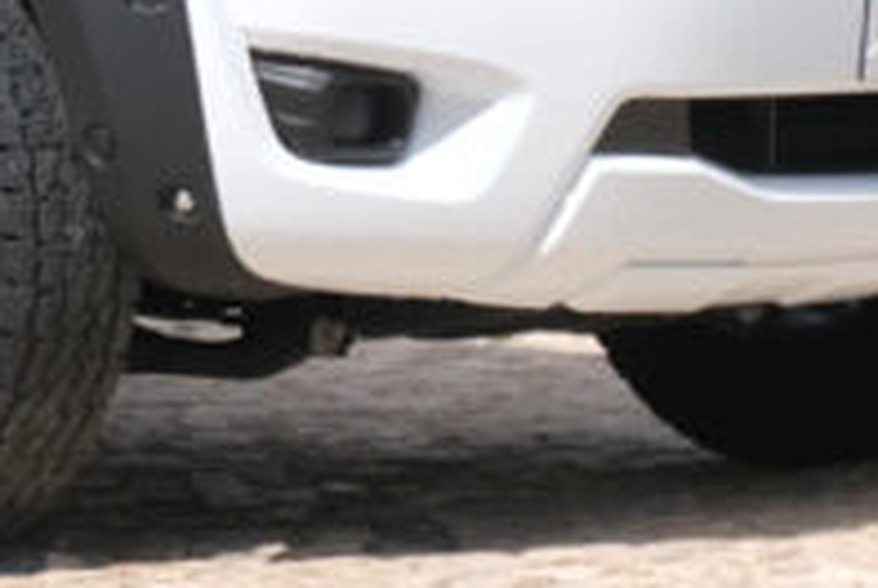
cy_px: -310
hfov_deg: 5.8
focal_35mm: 353
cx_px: -486
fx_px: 8622
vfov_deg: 3.9
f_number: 9
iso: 500
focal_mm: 45
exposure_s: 1/1250
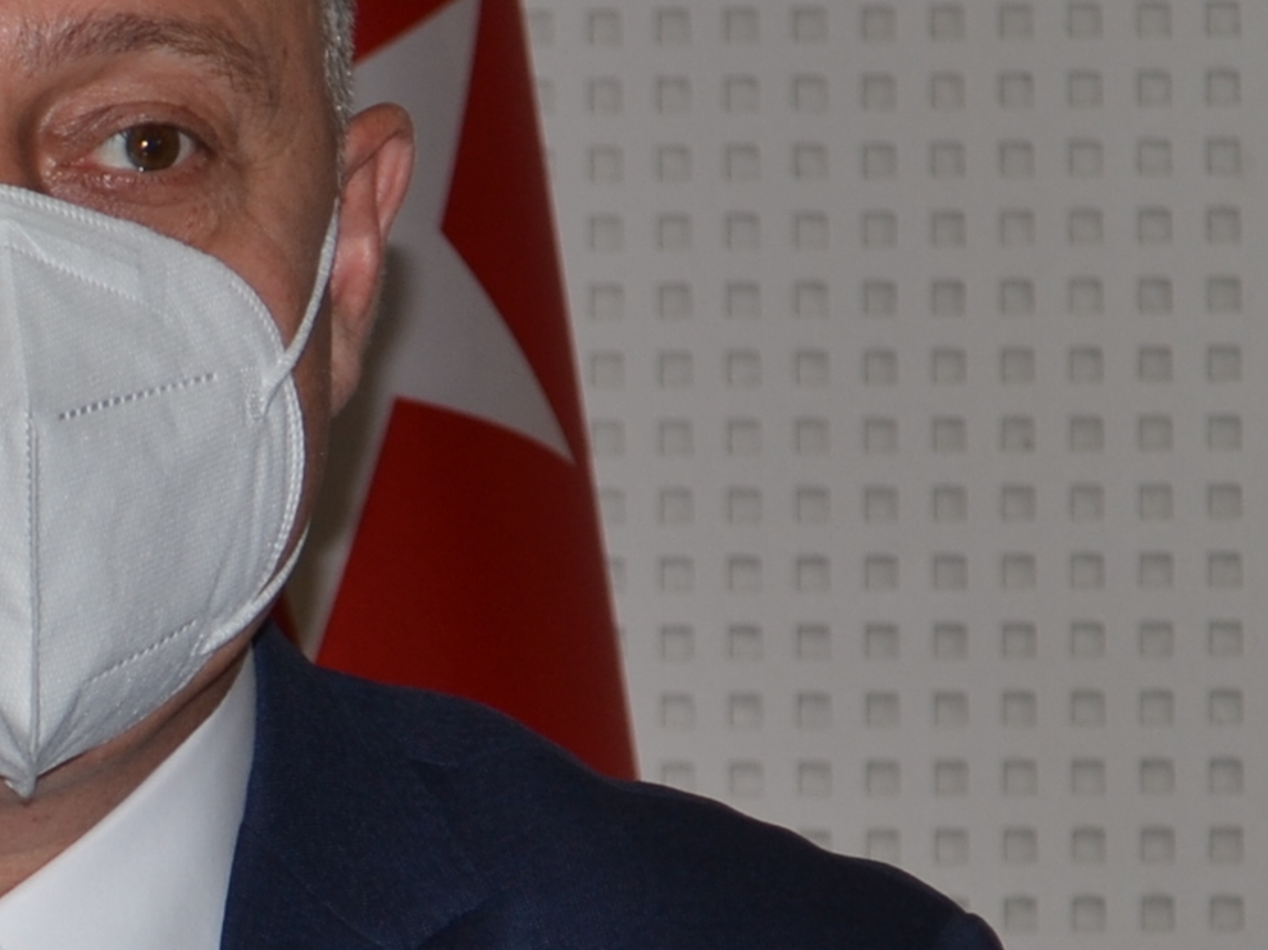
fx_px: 10548
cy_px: 1023
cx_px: 93
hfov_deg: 6.9
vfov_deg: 5.1
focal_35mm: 288
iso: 100
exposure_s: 1/60
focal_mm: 48
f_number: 5.6
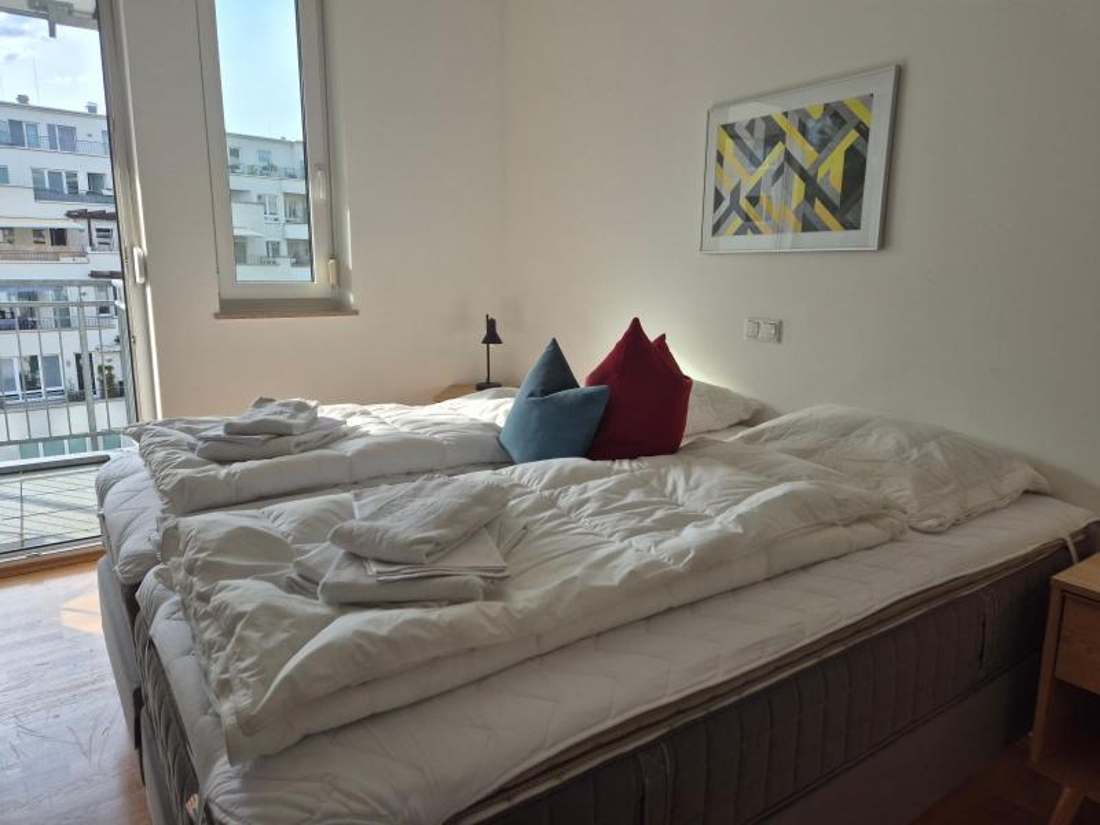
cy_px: 412
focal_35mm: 23
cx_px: 550
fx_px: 731
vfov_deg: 58.9
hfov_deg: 73.9
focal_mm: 5.4
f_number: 1.8
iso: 25
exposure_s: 1/381
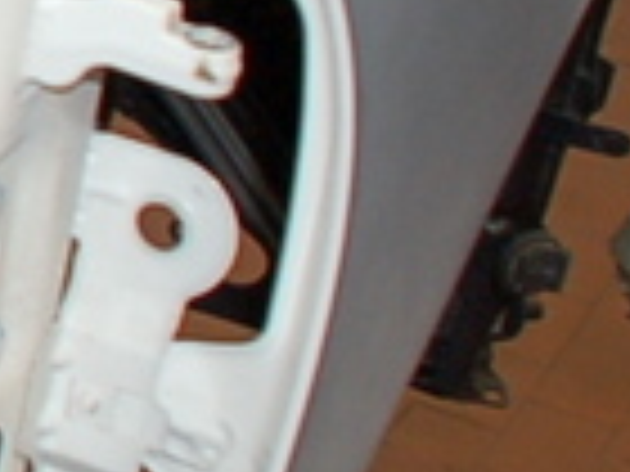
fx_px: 3458
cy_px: -182
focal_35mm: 190
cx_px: -1341
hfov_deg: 8.5
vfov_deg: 7.7
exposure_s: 1/60
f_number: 3.5
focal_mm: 18
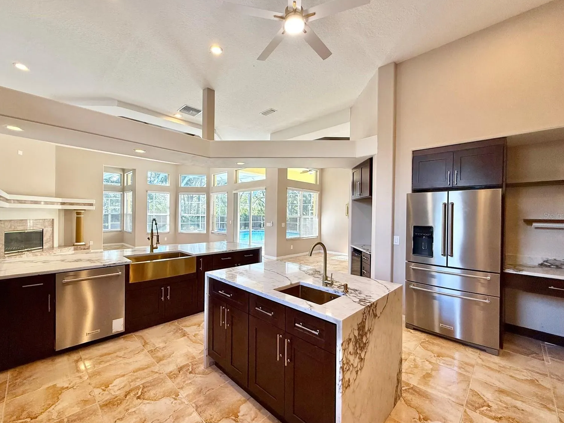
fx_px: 244
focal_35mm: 15
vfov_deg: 81.7
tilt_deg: -0.2
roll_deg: -1.3
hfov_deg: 98.2
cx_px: 277
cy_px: 215
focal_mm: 2.22
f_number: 2.2
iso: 100
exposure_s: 1/120
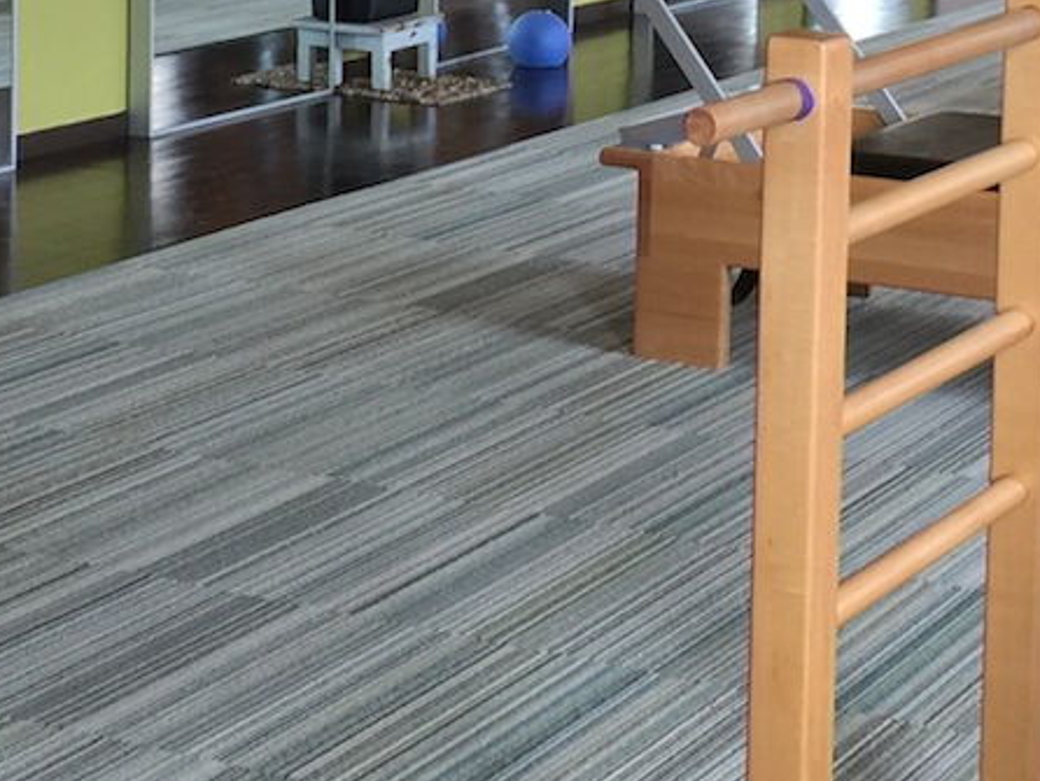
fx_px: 3126
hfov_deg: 18.8
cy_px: -98
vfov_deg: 13.9
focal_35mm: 104
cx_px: 716
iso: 40
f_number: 2.2
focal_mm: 4.15
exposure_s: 1/40
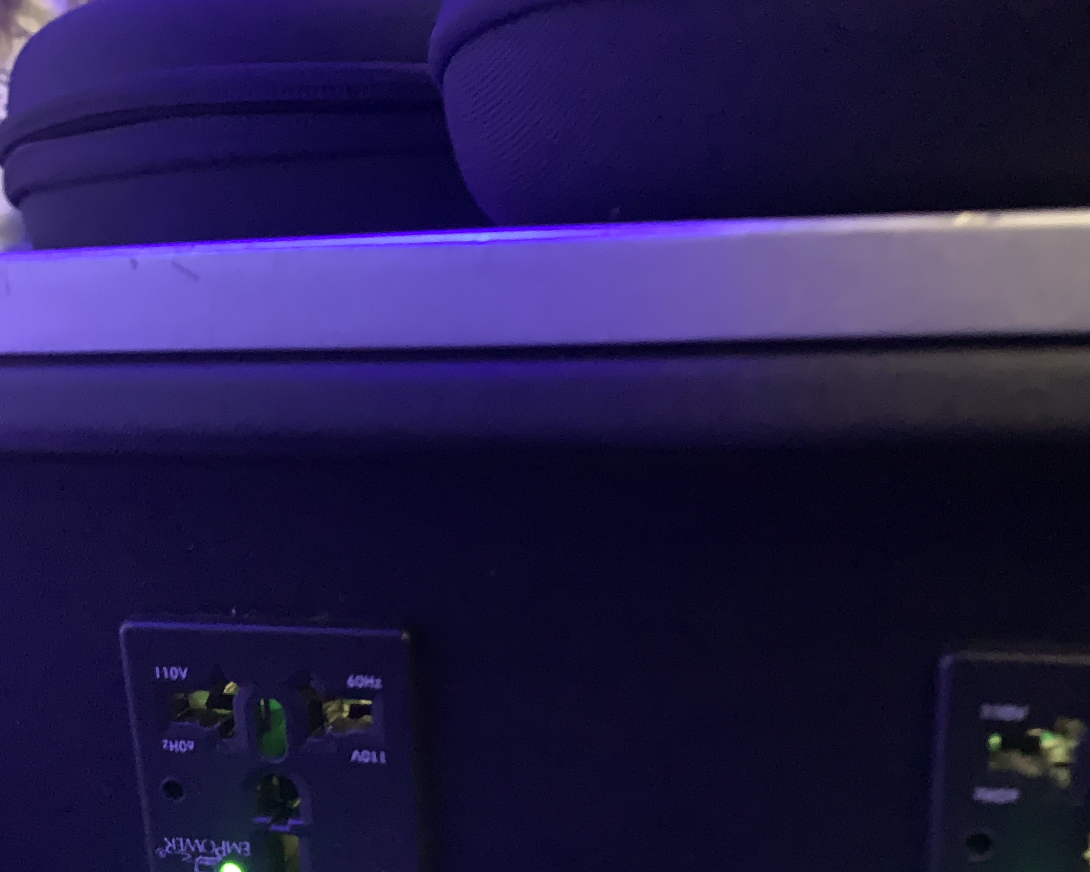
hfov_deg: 43.8
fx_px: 1355
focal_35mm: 42
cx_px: 520
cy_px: 662
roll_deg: +2.1
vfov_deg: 34.9
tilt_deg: -15.6
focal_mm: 4.25
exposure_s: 1/4
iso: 1600
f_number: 1.8
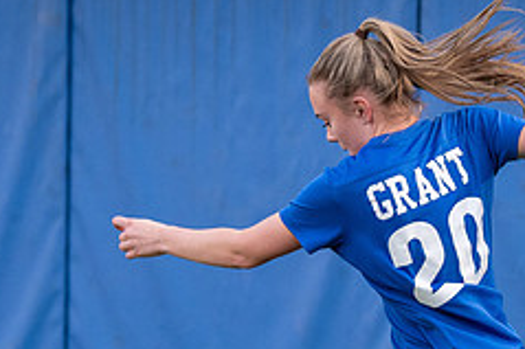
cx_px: 417
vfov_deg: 2.8
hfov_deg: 4.2
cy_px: 181
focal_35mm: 496
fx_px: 7228
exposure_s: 1/2000
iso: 1250
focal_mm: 120
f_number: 2.8
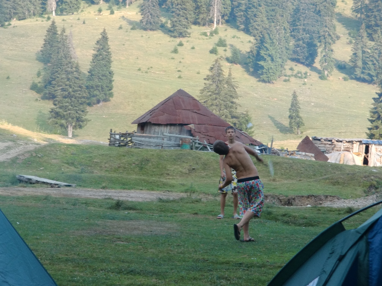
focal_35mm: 114
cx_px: 191
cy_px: 143
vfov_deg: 13.0
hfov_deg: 17.3
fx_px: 1258
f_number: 5.4
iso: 100
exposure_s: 1/125
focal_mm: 19.98
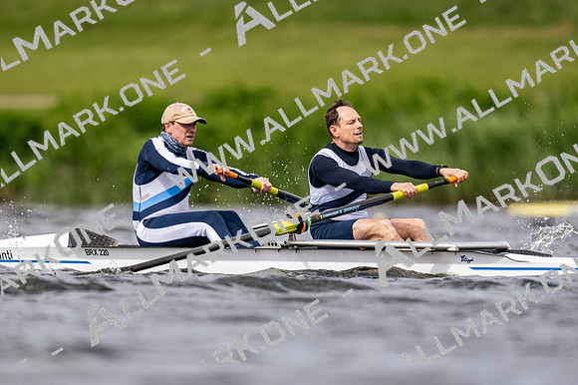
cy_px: 192
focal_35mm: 900
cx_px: 289
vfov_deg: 1.5
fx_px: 14441
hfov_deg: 2.3
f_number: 4
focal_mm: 600
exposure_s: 1/2500
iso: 320
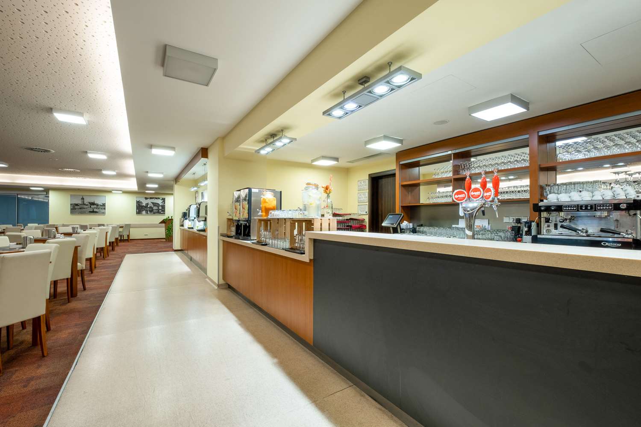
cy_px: 214
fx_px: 267
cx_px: 320
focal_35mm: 15
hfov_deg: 100.4
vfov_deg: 77.3
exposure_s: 1/1.67
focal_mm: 10
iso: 100
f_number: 11
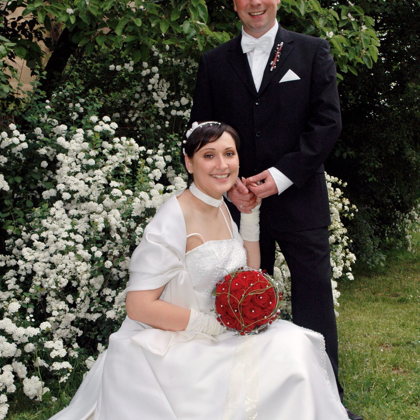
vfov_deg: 30.7
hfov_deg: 30.7
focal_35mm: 56
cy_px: 220
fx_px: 764
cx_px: 210
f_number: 9
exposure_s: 1/250
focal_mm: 29
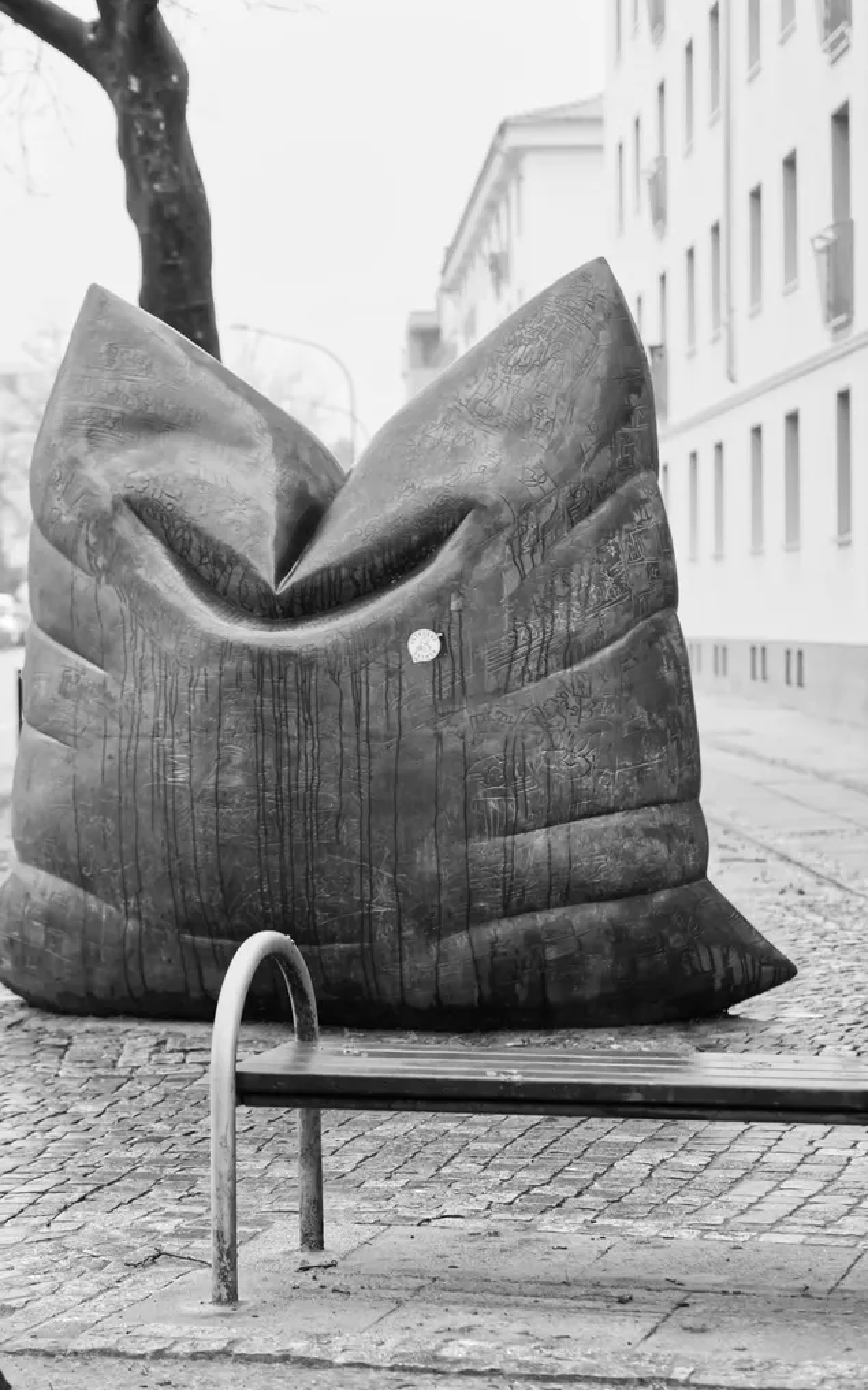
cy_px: 699
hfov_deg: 14.2
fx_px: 3482
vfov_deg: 22.6
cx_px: 351
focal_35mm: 92
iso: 400
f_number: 2
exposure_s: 1/160
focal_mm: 43
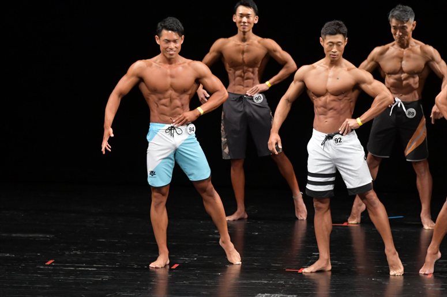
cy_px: 148
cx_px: 224
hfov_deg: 7.6
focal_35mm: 270
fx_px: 3351
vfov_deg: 5.1
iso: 3200
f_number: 5.6
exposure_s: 1/400
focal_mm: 180
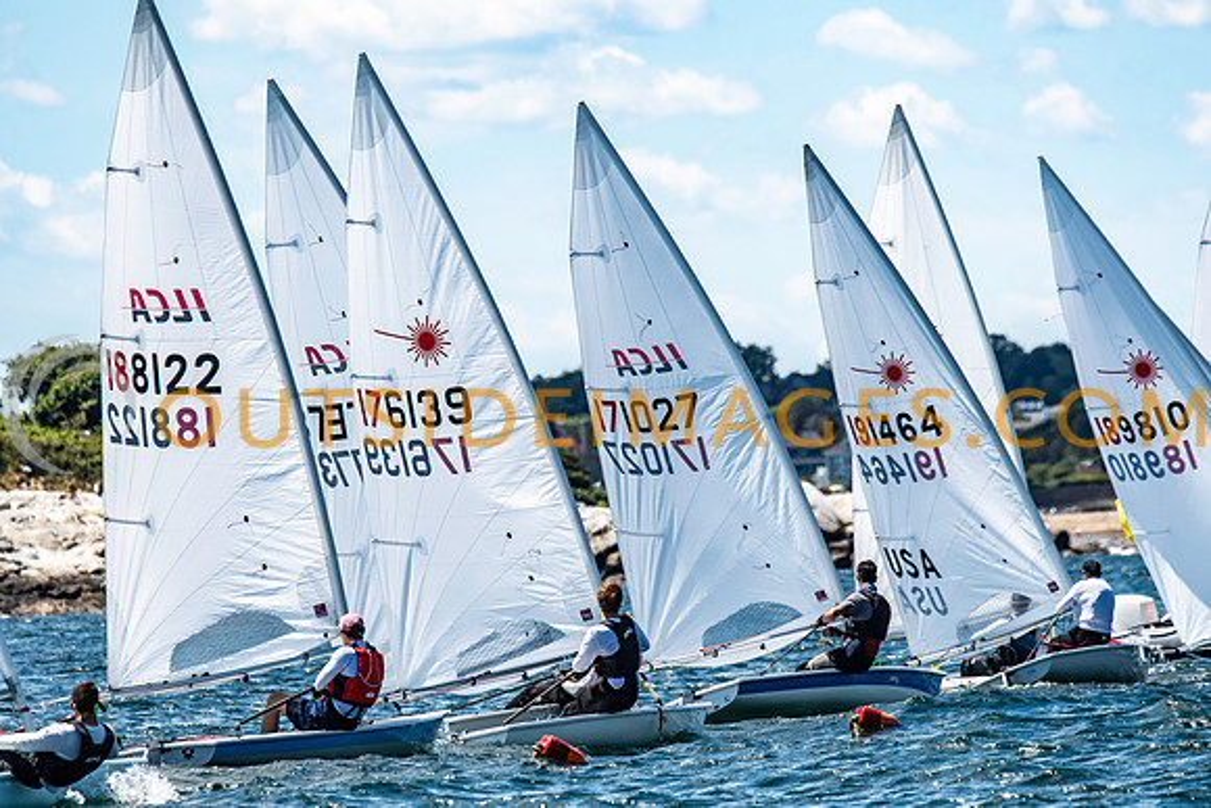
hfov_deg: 4.6
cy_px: 404
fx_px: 15140
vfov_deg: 3.1
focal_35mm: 450
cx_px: 606
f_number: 5.6
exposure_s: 1/3200
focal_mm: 300
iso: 400
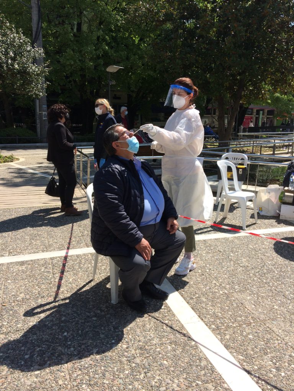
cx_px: 147
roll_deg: +0.6
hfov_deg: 48.2
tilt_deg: -16.5
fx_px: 328
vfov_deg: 61.7
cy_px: 196
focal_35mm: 29
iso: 32
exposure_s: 1/1368
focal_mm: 4.15
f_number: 2.2
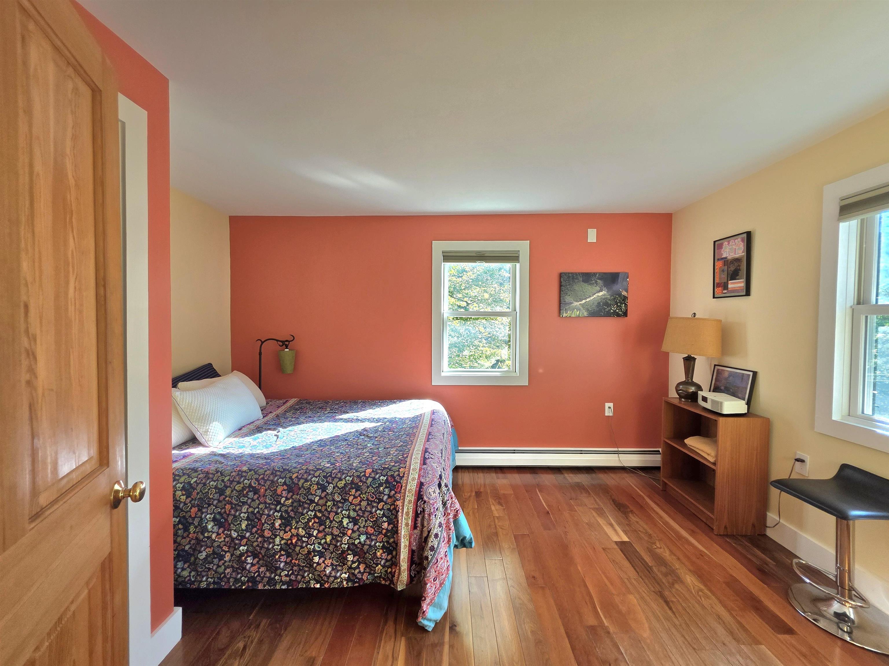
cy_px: 333
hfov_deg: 106.2
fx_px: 334
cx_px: 444
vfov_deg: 89.9
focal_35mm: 13
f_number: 1.9
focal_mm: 2.2
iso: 40
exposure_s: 1/120
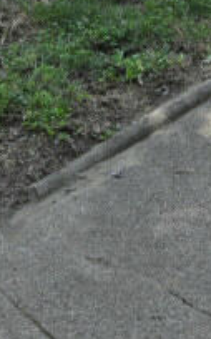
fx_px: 969
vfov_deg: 14.7
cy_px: -417
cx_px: 164
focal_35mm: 105
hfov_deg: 12.4
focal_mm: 14
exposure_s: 1/400
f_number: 7.1
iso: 100
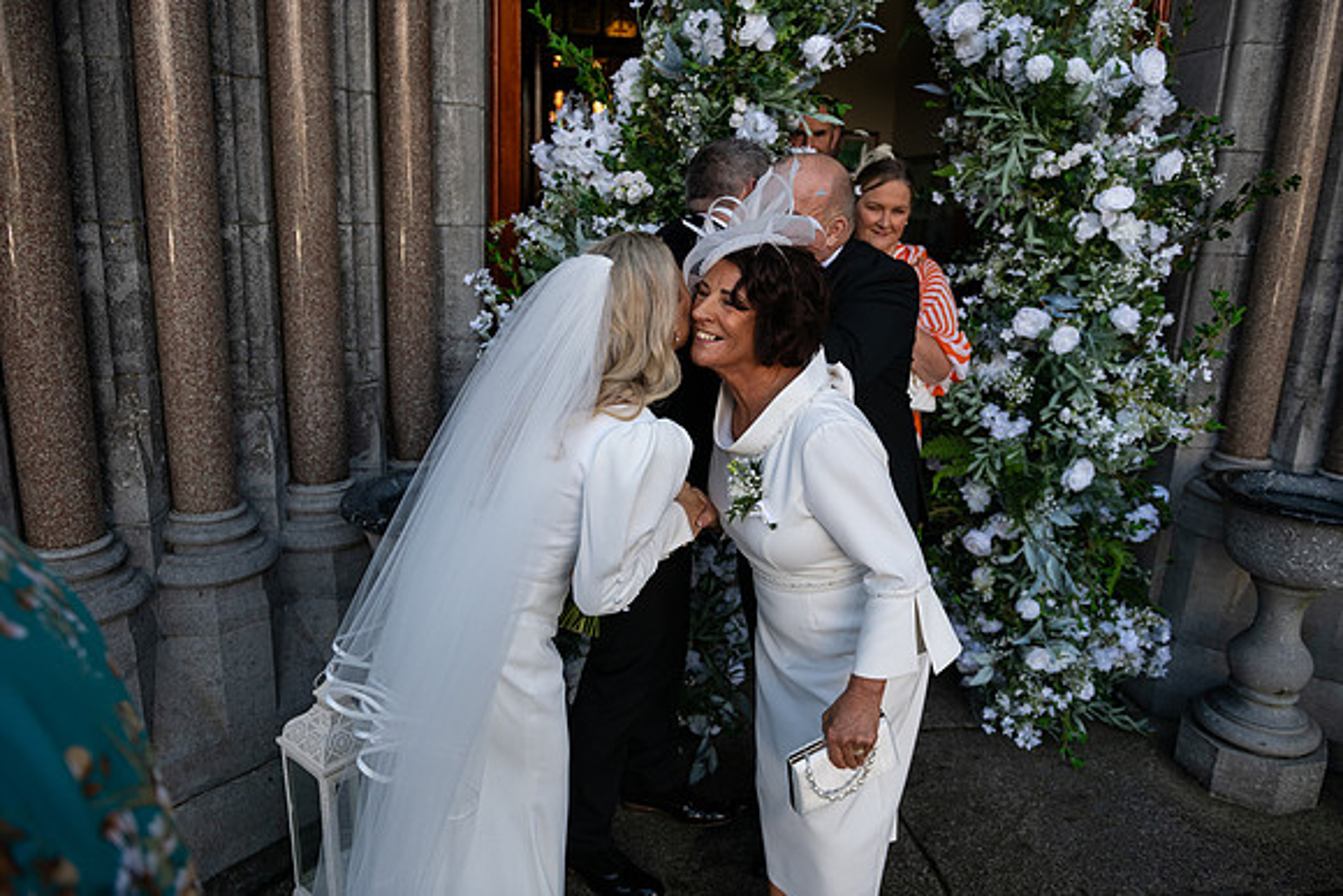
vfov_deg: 53.2
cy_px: 448
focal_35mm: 24
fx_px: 896
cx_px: 672
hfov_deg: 73.7
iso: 500
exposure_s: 1/2500
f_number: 3.5
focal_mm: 24
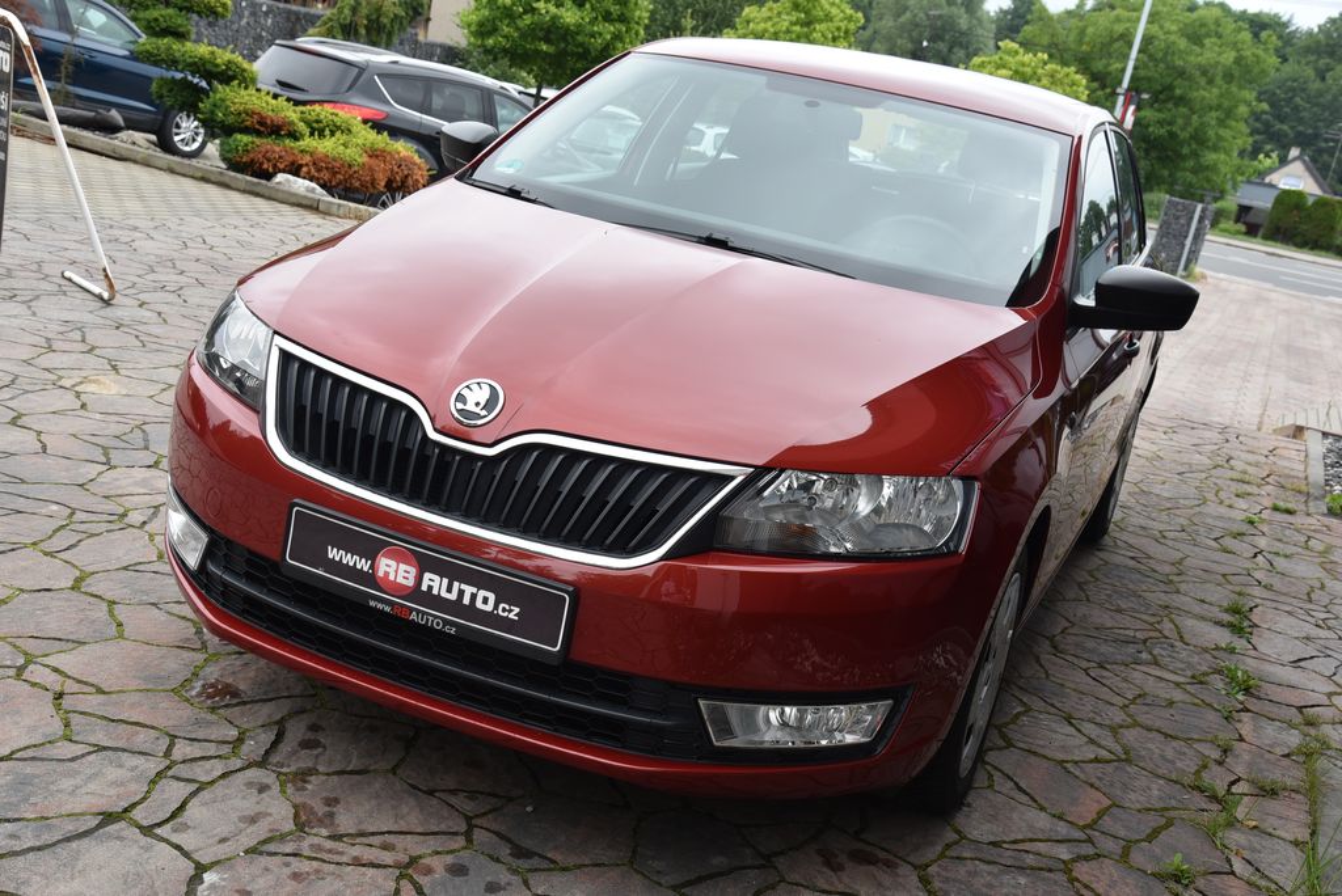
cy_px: 448
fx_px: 1492
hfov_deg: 48.4
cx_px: 671
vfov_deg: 33.4
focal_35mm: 40
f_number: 9
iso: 500
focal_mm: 40
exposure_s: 1/320
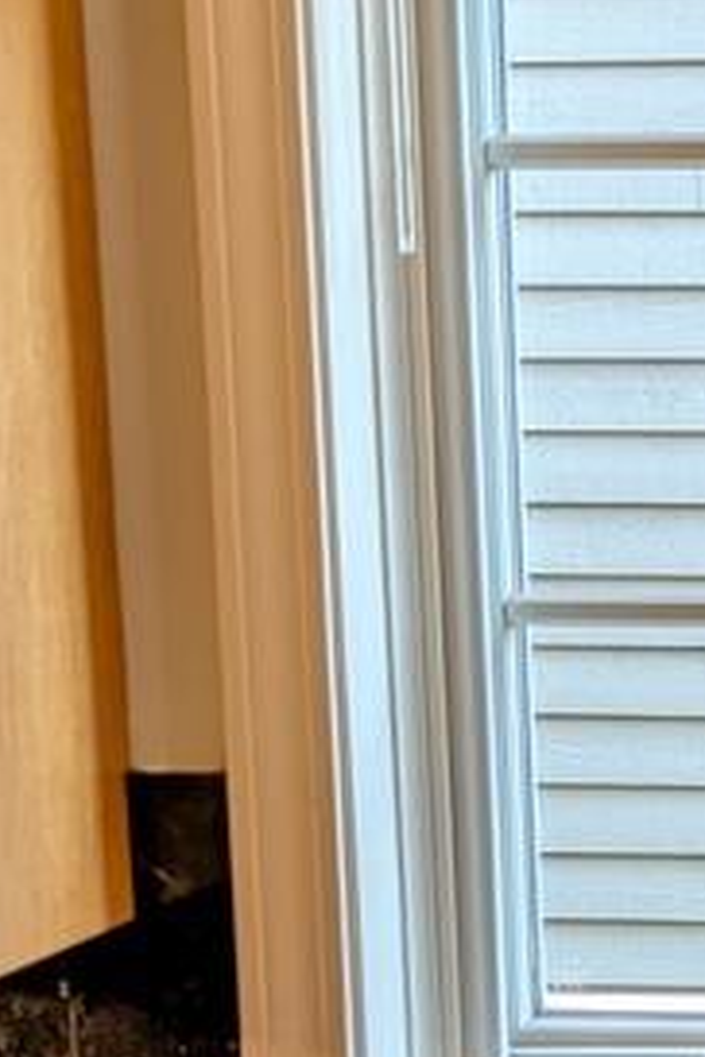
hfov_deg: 13.1
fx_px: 2908
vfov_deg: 20.0
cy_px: 1030
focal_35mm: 99
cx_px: 1040
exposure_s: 1/60
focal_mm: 6.9
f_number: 1.68
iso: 26
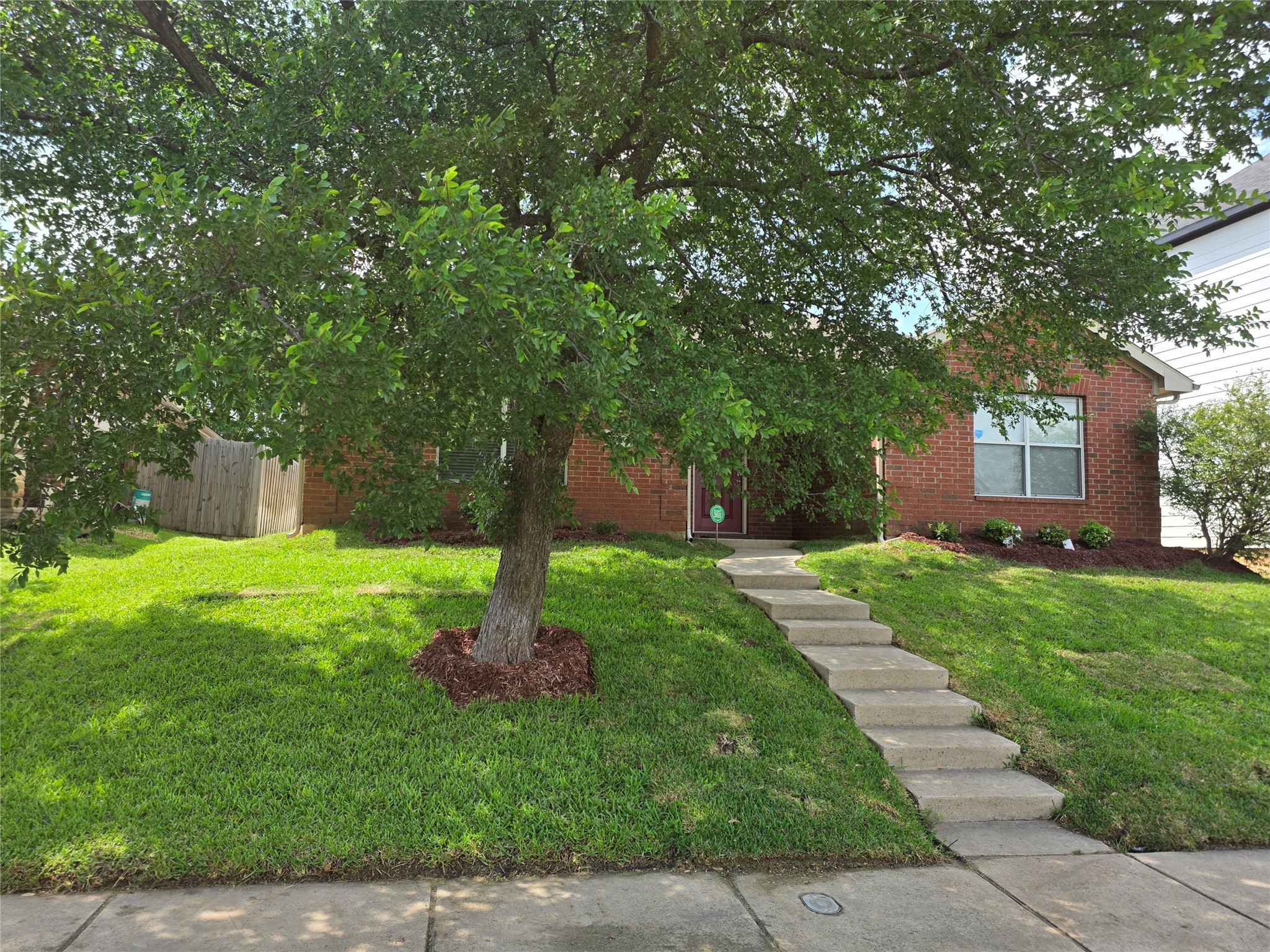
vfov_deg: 58.9
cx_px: 635
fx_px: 844
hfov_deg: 73.9
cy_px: 476
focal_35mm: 23
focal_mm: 6.25
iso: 80
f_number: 1.7
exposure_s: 1/1457
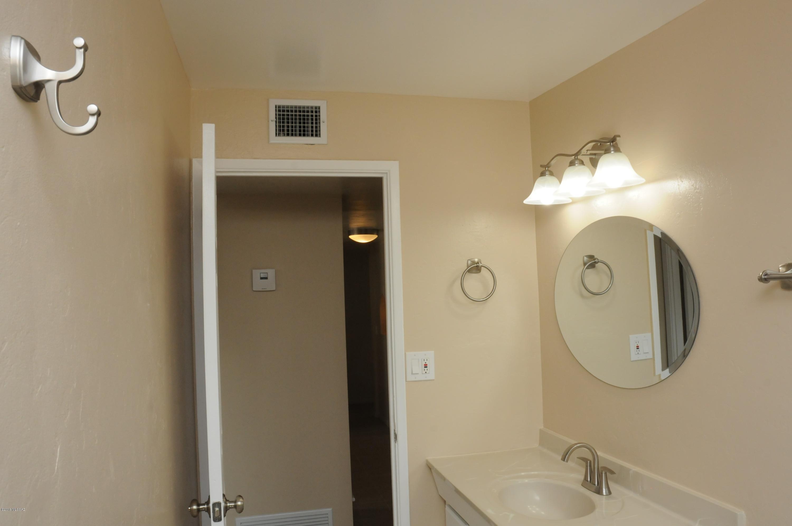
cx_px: 396
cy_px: 263
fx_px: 593
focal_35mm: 27
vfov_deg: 47.8
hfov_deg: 67.4
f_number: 13
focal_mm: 18
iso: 800
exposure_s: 1/60
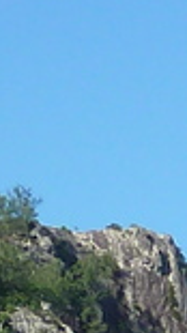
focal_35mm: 338
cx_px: 598
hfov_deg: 3.5
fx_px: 2984
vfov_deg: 6.0
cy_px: 881
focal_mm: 5
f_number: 4
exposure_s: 1/500
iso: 80
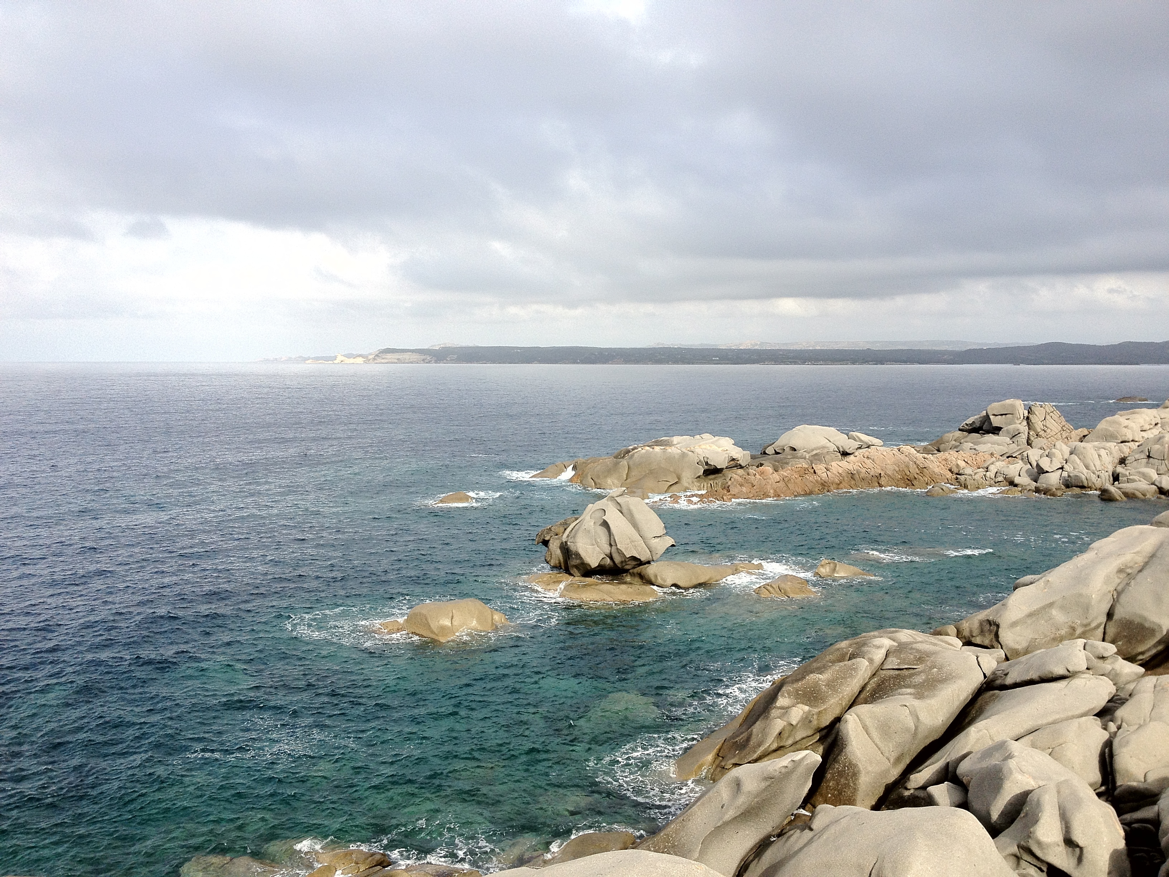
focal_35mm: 35
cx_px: 584
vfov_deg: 40.7
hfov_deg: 52.6
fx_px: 1182
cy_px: 438
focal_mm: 4.28
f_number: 2.4
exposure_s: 1/1104
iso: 64
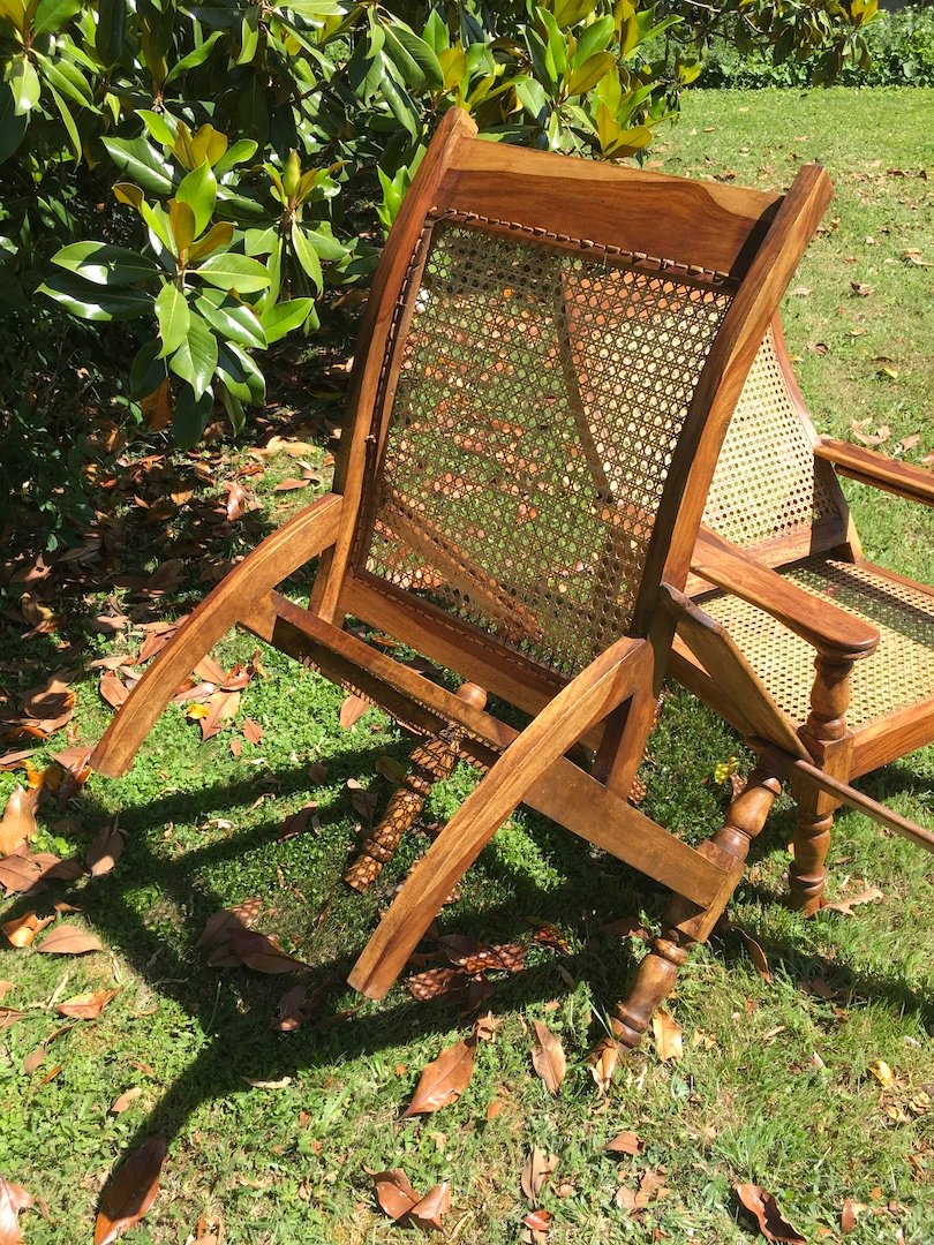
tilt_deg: -35.2
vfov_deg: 61.7
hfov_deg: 48.2
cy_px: 622
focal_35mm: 29
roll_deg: +3.8
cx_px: 467
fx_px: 1043
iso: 25
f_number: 2.2
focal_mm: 4.15
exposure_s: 1/686
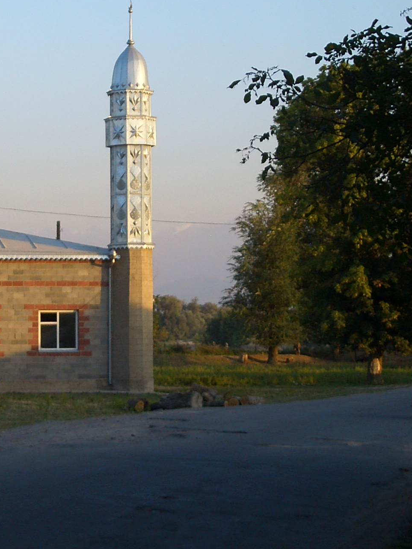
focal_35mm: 118
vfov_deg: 16.7
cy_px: 242
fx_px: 1873
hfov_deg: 12.4
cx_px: 30
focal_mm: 12.2
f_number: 3.9
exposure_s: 1/125
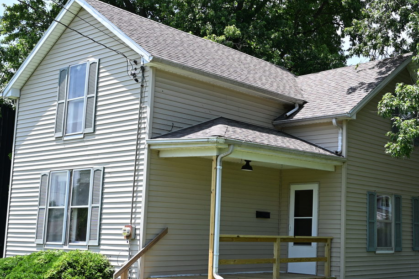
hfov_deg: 35.9
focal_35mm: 54
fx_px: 632
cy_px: 143
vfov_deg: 24.9
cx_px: 312
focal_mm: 20.5
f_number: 5.6
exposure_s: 1/250
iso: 100
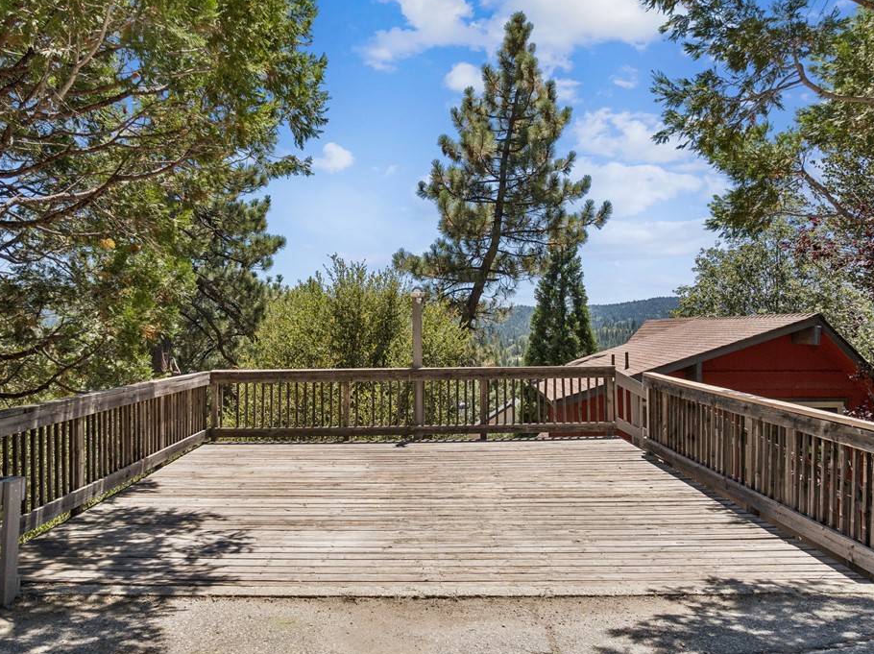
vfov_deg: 51.3
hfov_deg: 65.3
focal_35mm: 27
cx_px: 423
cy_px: 327
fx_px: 681
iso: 100
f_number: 2.8
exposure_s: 1/60
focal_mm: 12.3
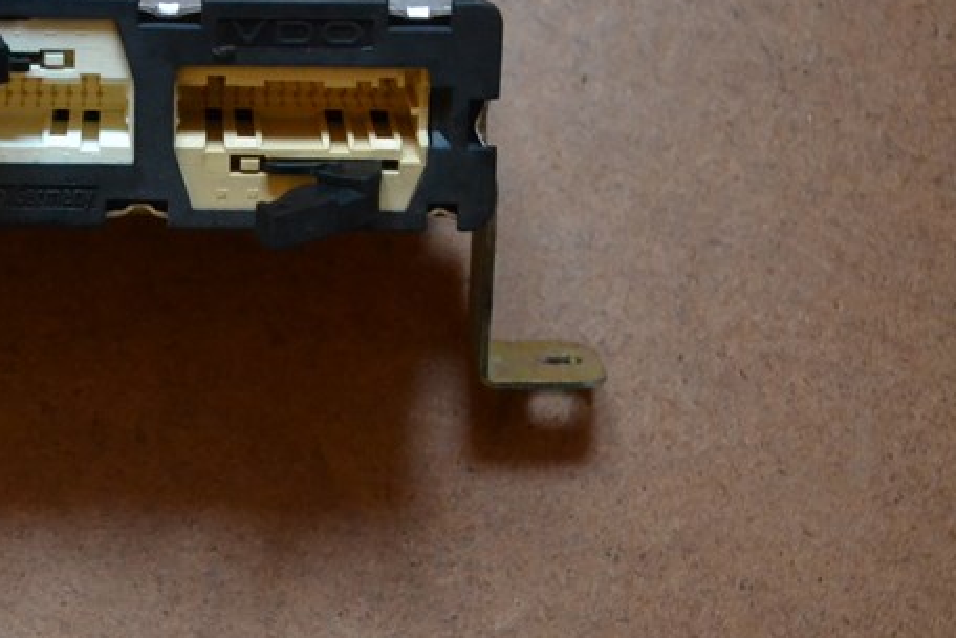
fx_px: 2655
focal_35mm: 100
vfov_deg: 13.7
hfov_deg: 20.1
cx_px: 159
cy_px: 196
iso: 3200
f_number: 5
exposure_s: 1/10
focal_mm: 38
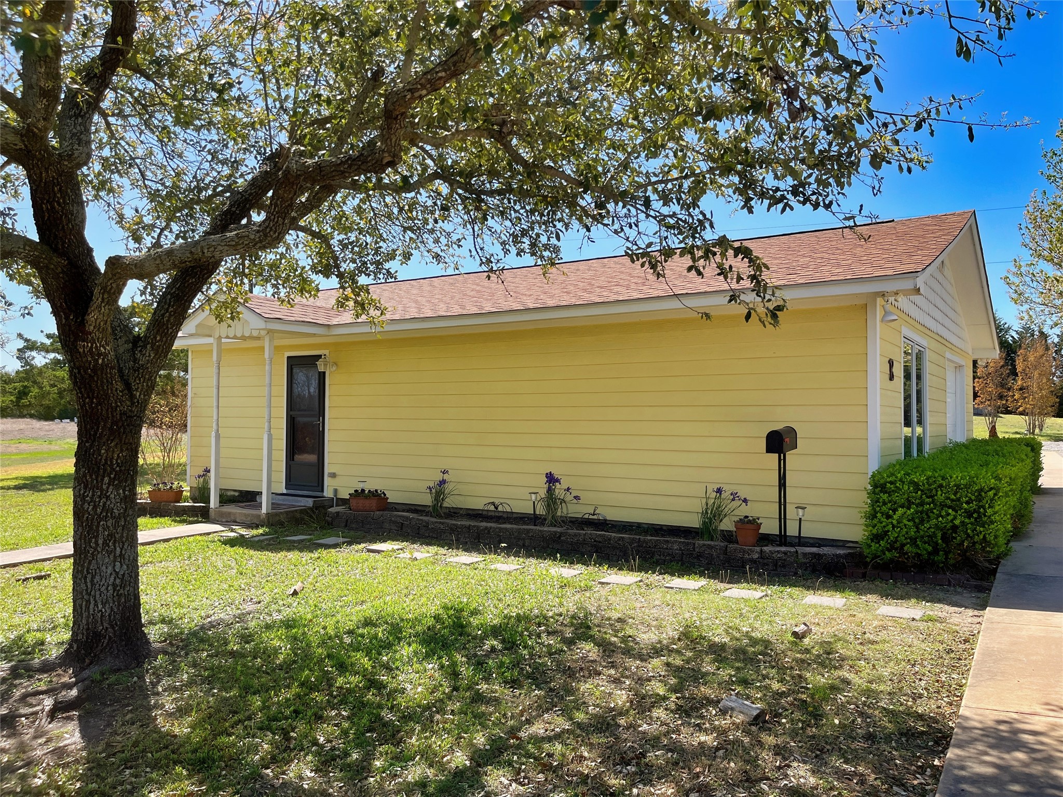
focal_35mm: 26
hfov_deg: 67.3
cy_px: 398
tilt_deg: +1.7
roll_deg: +0.1
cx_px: 532
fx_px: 798
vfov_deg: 53.1
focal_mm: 5.1
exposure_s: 1/1776
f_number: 1.6
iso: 50
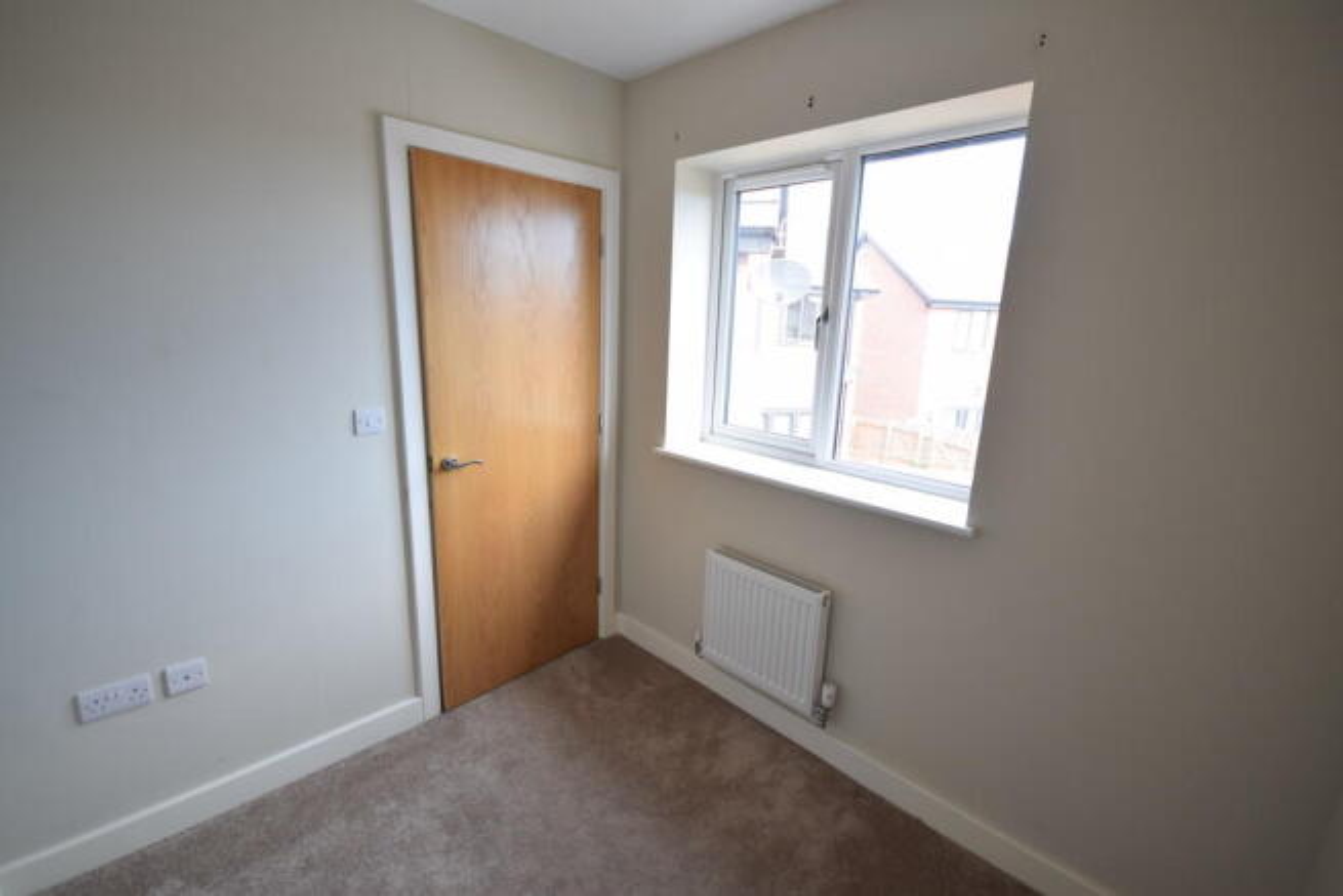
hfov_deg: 100.4
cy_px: 448
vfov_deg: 77.4
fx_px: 560
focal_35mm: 15
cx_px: 672
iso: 400
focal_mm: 10
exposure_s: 1/100
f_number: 5
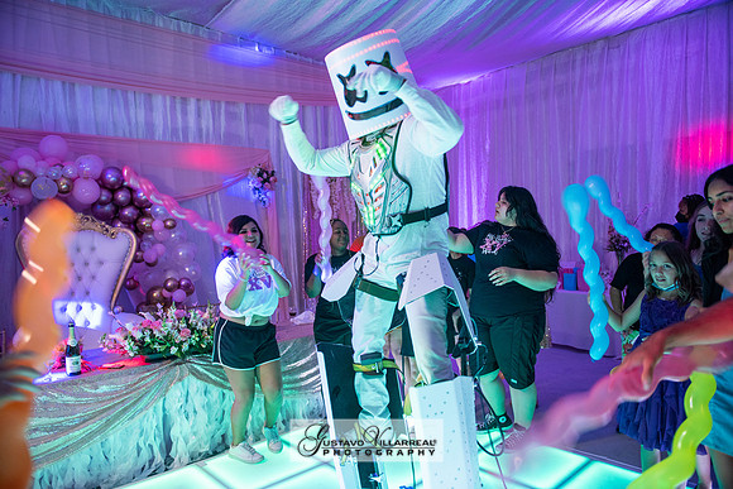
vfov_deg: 53.2
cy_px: 244
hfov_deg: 73.7
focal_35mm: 24
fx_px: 489
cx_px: 366
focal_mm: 24
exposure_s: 1/60
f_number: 3.2
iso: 1250
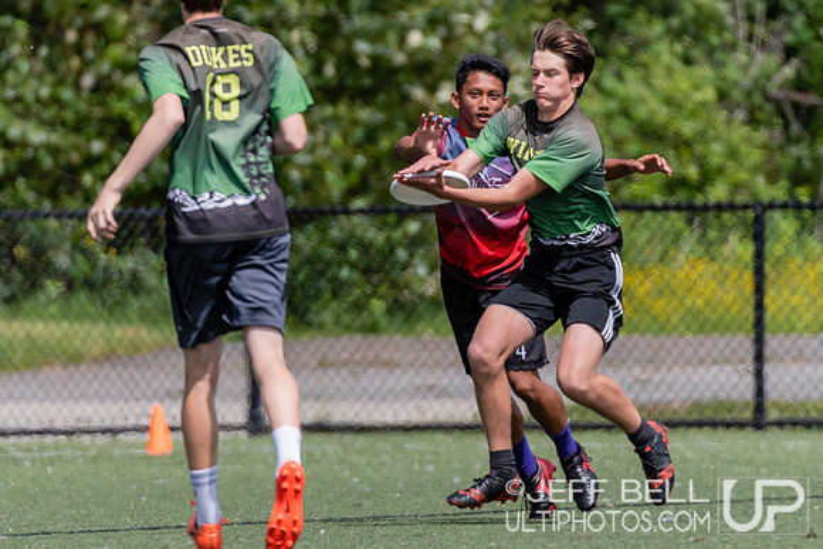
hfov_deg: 2.2
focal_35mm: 920
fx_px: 21025
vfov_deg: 1.5
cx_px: 446
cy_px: 310
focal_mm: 400
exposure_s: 1/1600
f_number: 4
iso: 250
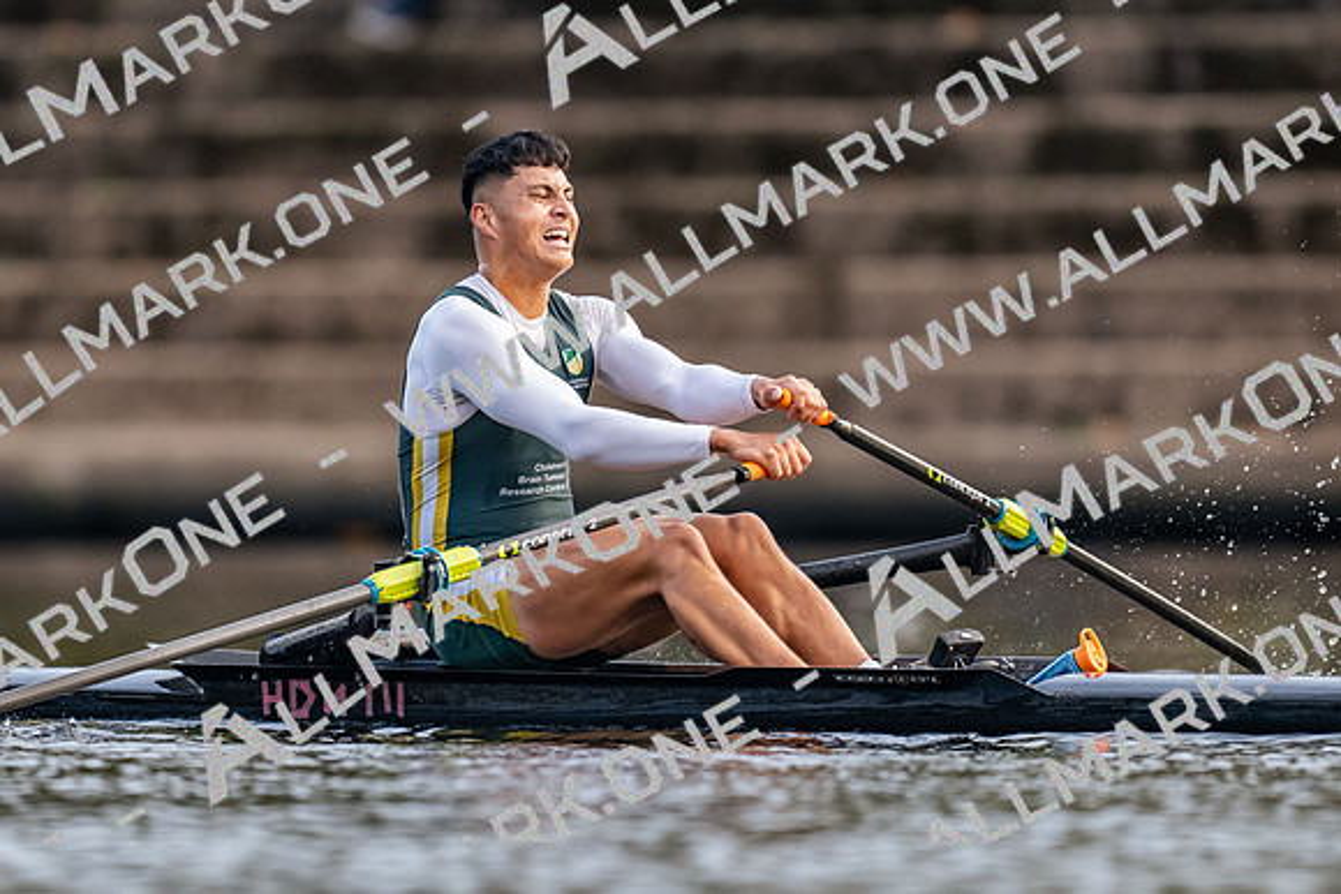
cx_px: 670
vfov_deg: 1.5
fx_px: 33549
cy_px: 447
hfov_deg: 2.3
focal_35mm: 900
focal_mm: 600
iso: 1800
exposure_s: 1/2500
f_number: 4
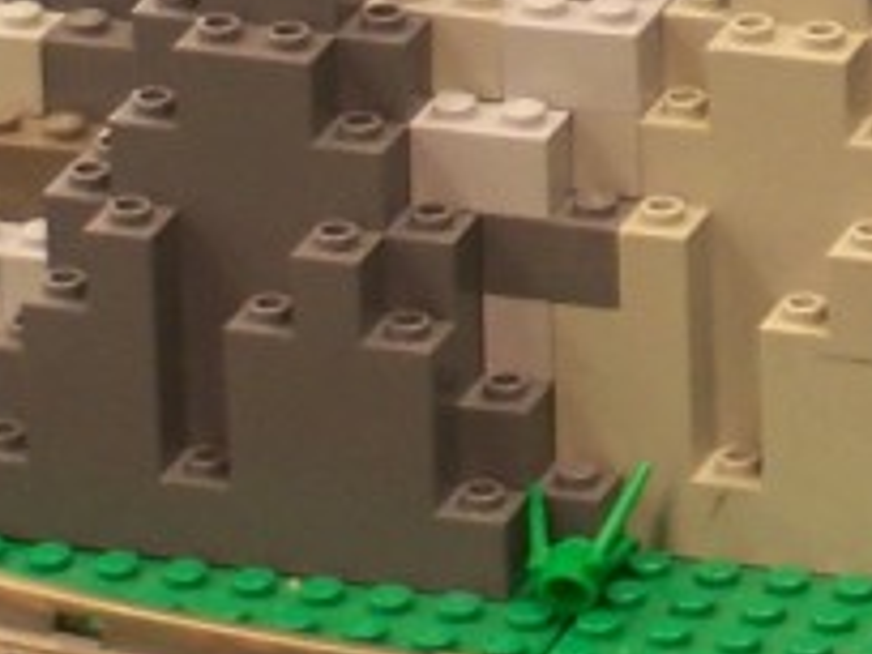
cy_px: -975
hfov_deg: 4.7
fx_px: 10379
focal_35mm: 412
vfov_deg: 3.6
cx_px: 2013
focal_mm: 13.7
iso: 80
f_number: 3.2
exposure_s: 1/2
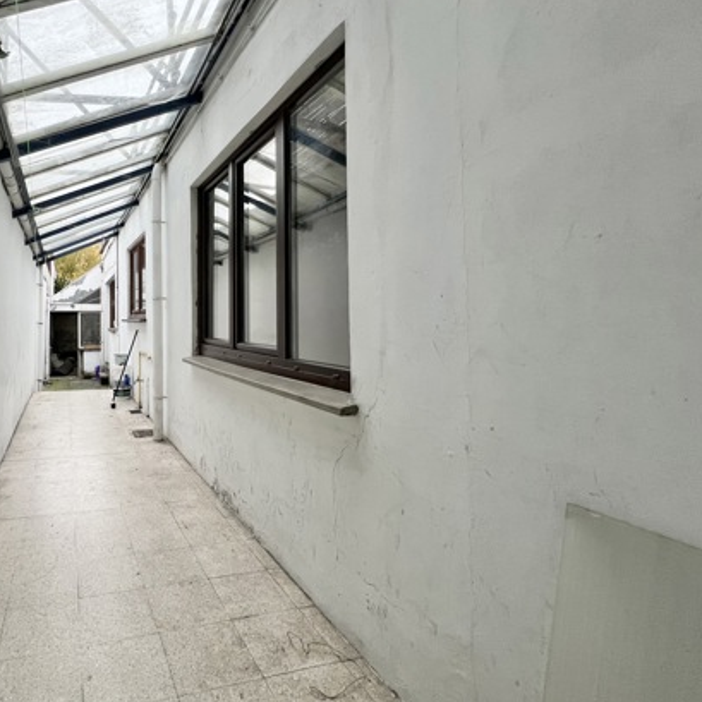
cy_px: 309
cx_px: 168
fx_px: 413
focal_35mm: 18
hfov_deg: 74.4
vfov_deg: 80.4
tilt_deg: +0.6
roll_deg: +0.8
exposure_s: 1/50
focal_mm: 1.57
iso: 200
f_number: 1.8
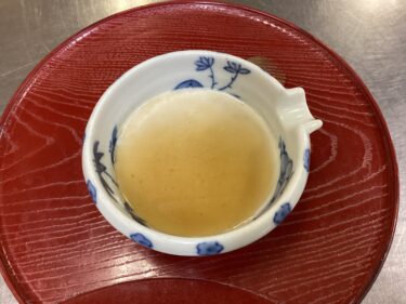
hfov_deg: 58.4
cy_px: 152
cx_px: 203
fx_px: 363
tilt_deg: -65.4
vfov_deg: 45.4
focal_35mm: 31
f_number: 2.4
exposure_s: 1/60
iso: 250
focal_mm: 3.3
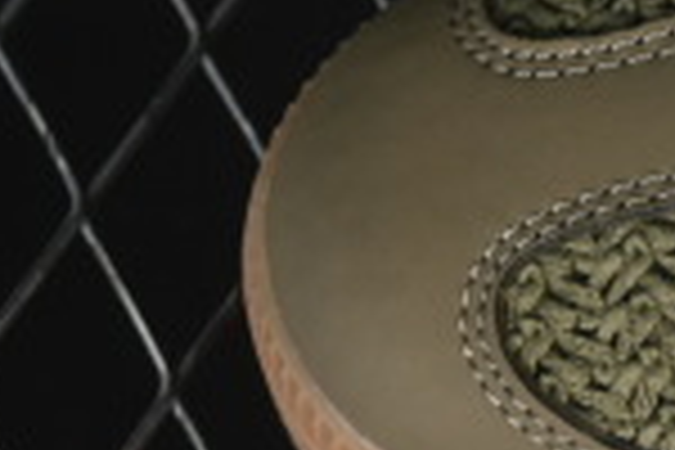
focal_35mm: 400
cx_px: 1584
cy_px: 583
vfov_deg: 3.4
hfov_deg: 5.0
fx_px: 7499
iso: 160
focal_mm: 50
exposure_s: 1/60
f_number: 7.1
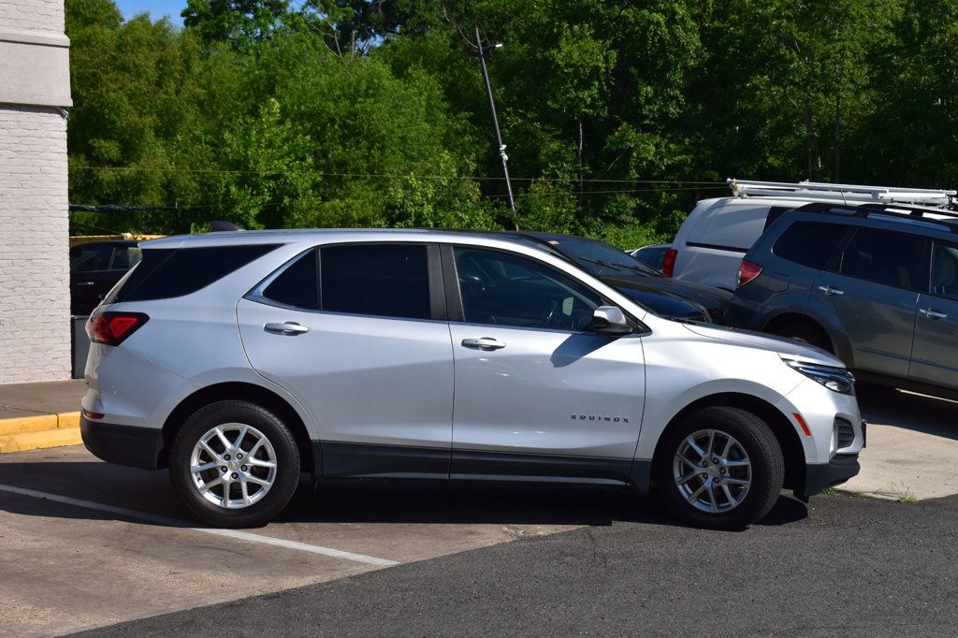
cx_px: 479
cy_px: 319
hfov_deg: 33.4
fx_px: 1596
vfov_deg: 22.6
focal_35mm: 60
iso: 200
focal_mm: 40
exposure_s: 1/640
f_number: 11
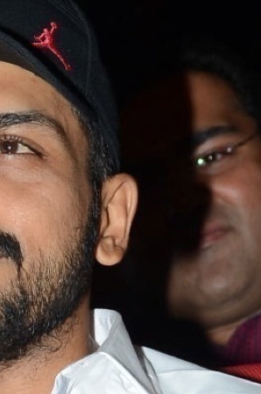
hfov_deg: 4.3
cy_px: 633
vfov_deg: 6.5
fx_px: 3430
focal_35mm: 314
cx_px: -126
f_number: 6.3
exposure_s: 1/160
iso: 250
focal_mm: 52
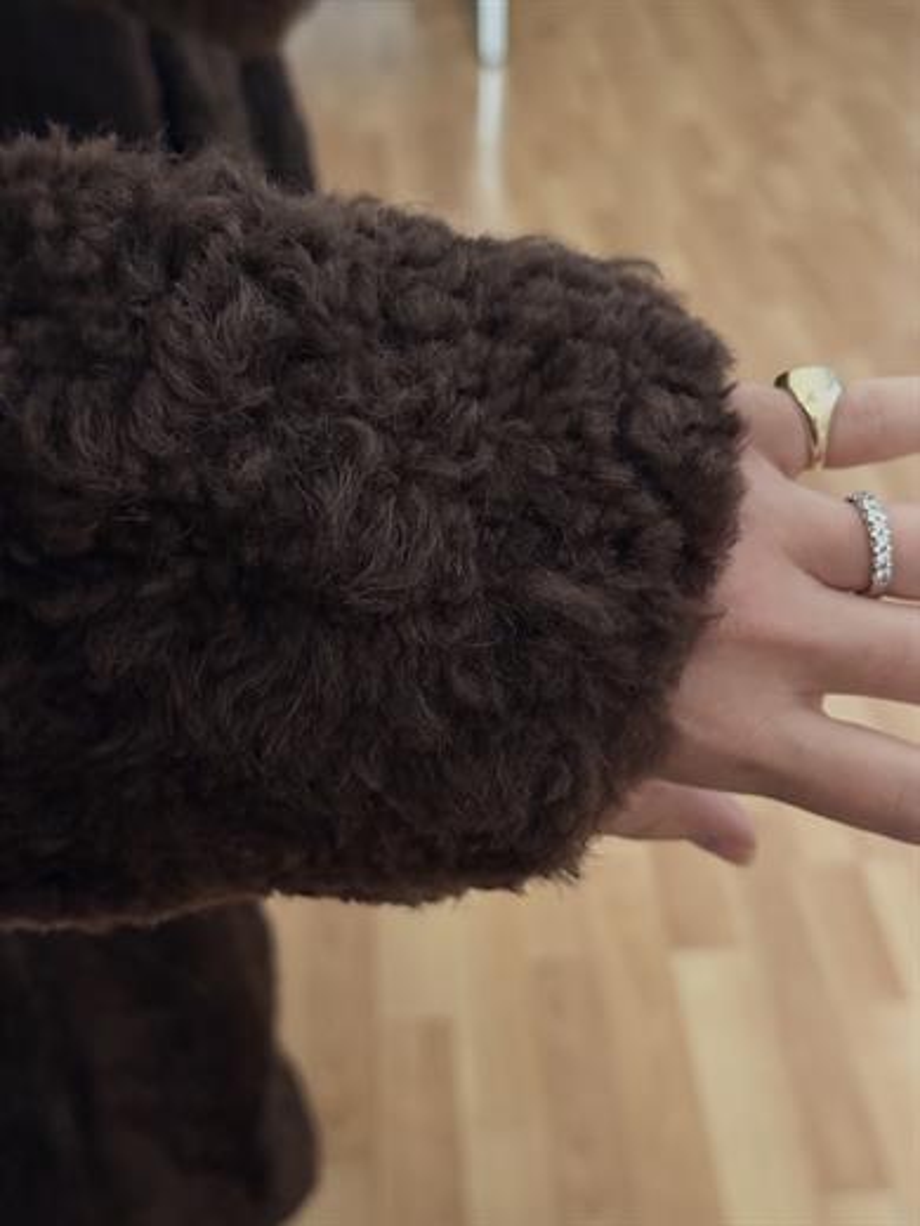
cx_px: 460
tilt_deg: -52.6
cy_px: 613
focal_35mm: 48
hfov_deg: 30.3
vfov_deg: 39.7
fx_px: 1701
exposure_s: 1/33
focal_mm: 6.76
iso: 500
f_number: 1.78
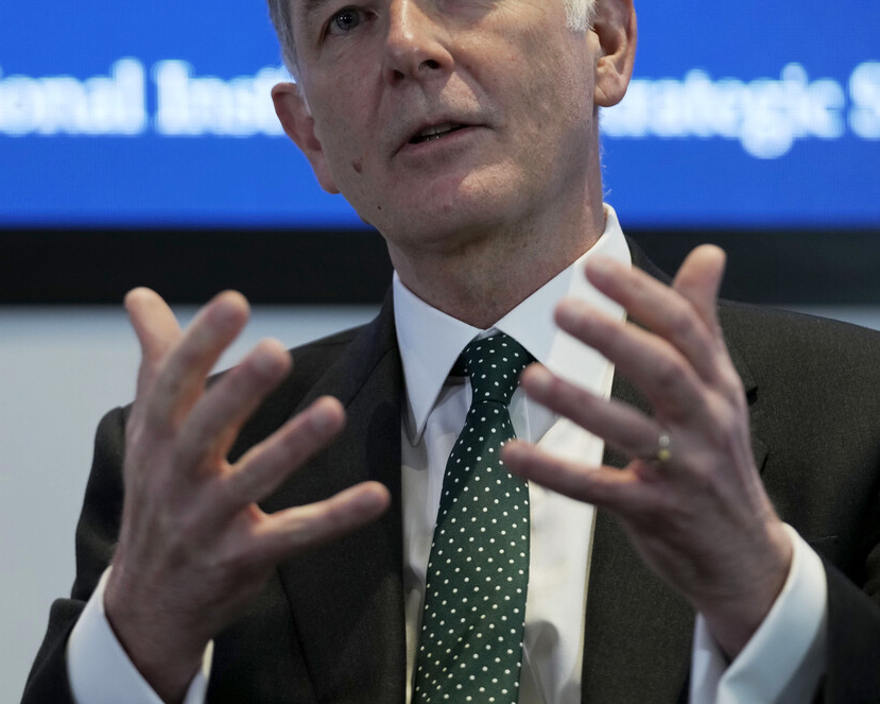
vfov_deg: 6.7
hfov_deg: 8.3
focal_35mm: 232
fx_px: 6042
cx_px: 291
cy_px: 297
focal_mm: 128
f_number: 2.8
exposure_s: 1/250
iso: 1000
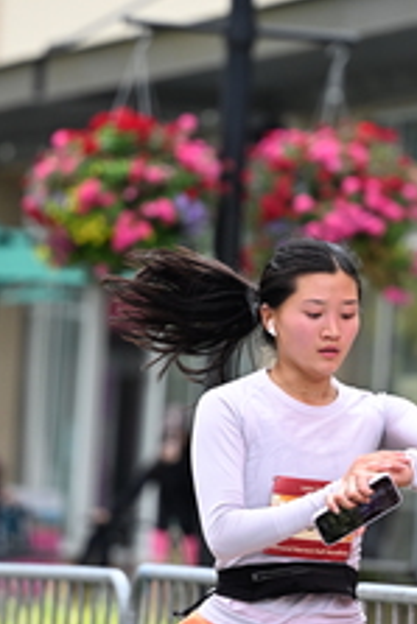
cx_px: 385
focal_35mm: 345
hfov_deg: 4.0
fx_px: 5985
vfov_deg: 6.0
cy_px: 285
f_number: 2.8
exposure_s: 1/2000
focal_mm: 140
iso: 640
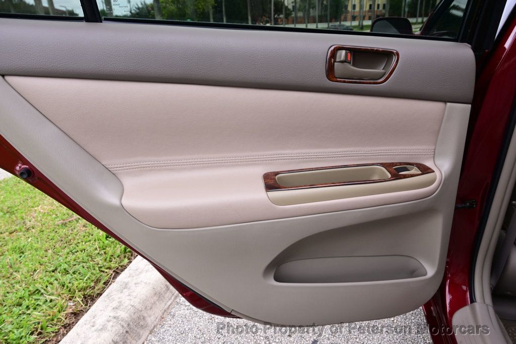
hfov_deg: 73.8
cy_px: 172
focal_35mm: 24
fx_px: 344
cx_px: 258
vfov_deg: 53.1
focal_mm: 16
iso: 100
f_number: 5
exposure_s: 1/100
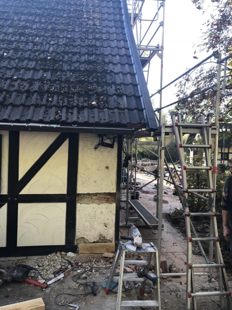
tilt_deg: -0.7
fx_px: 250
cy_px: 155
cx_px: 116
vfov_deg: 63.4
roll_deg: -1.7
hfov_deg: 49.7
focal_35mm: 28
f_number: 1.8
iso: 25
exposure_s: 1/120
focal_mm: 3.99
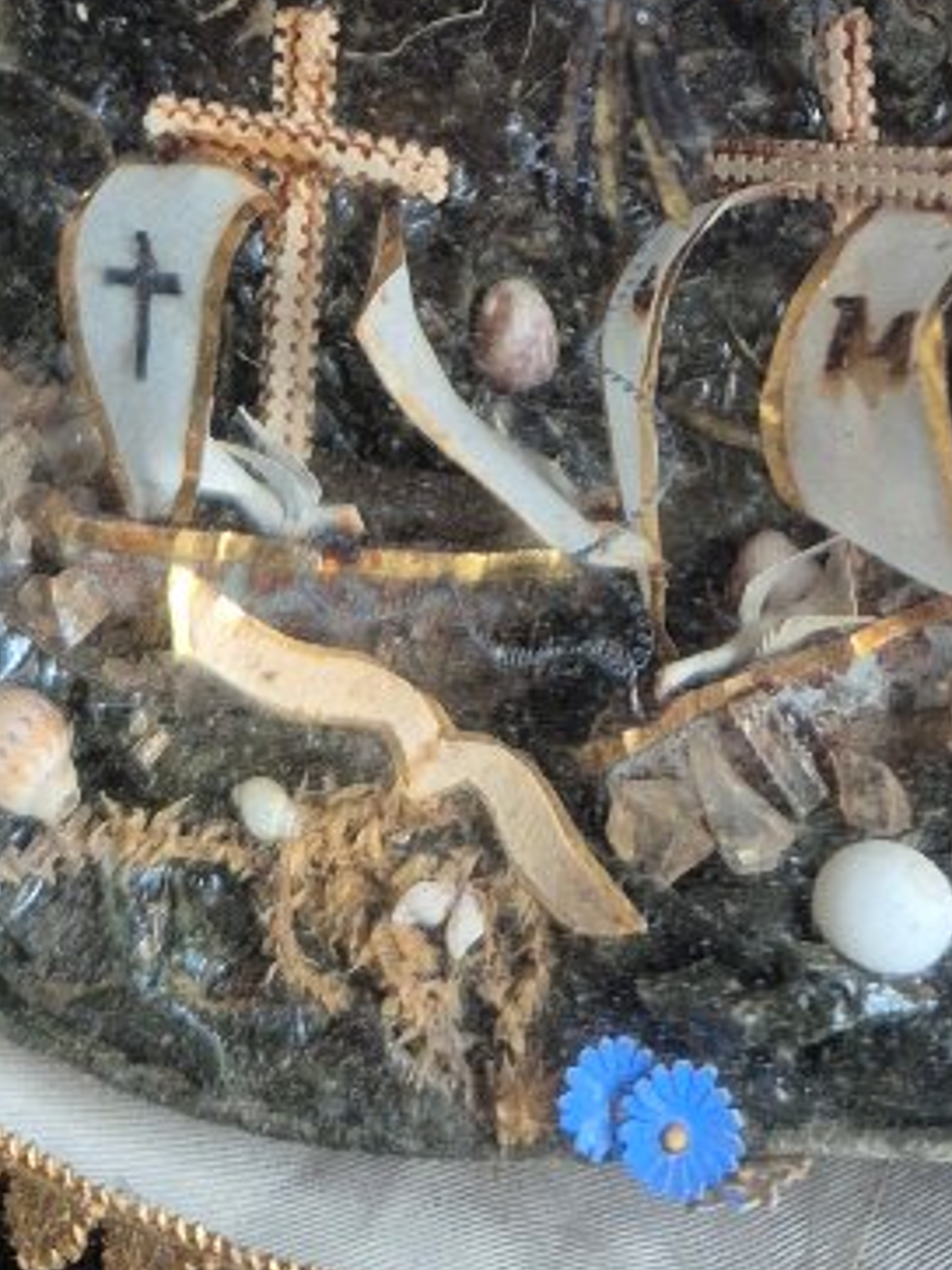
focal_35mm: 76
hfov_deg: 19.3
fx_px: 2788
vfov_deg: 22.7
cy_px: -416
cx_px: 612
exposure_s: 1/100
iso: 400
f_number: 1.8
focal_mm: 5.4
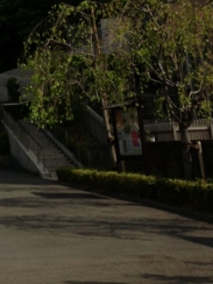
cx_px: -83
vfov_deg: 17.4
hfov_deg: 13.1
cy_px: -48
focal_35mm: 108
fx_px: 886
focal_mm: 4.13
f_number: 2.4
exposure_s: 1/1600
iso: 50
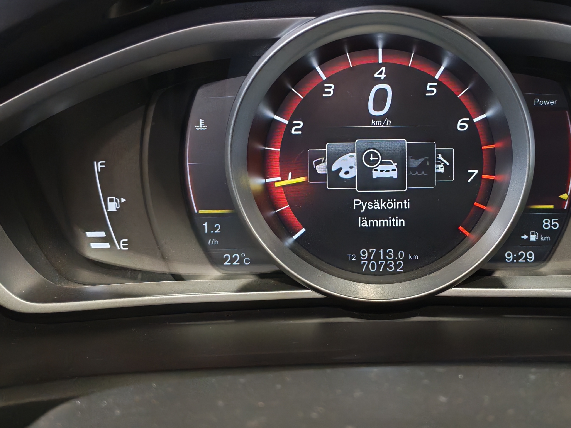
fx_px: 825
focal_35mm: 50
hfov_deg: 37.7
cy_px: 143
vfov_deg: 28.9
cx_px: 388
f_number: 1.9
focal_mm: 6.12
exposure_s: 1/50
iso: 1600
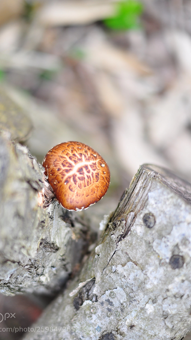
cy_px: 173
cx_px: 77
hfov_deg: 24.9
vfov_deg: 42.9
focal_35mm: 48
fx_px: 432
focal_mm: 30
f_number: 1.4
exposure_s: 1/640
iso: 200
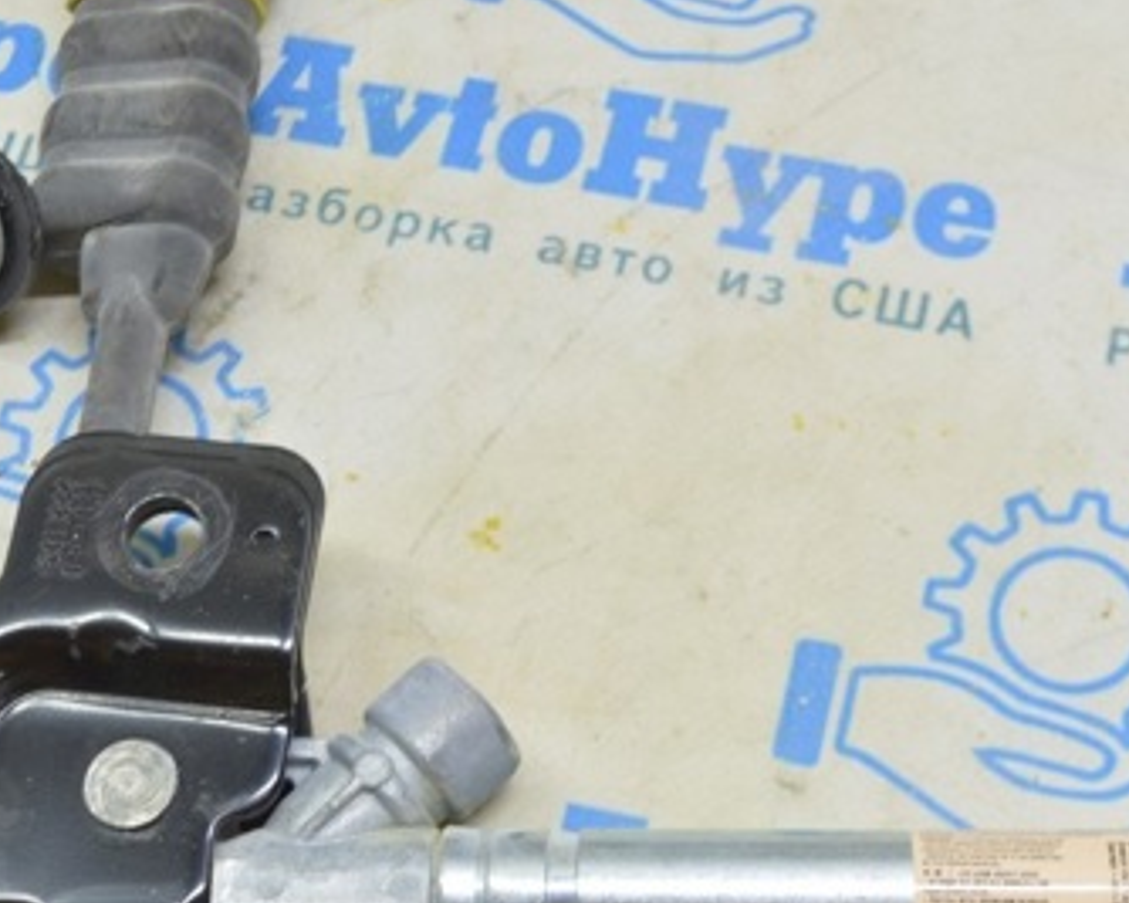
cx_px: 595
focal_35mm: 70
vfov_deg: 21.6
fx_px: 2338
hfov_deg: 27.1
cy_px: 681
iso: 400
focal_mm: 26
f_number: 5.6
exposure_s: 1/20
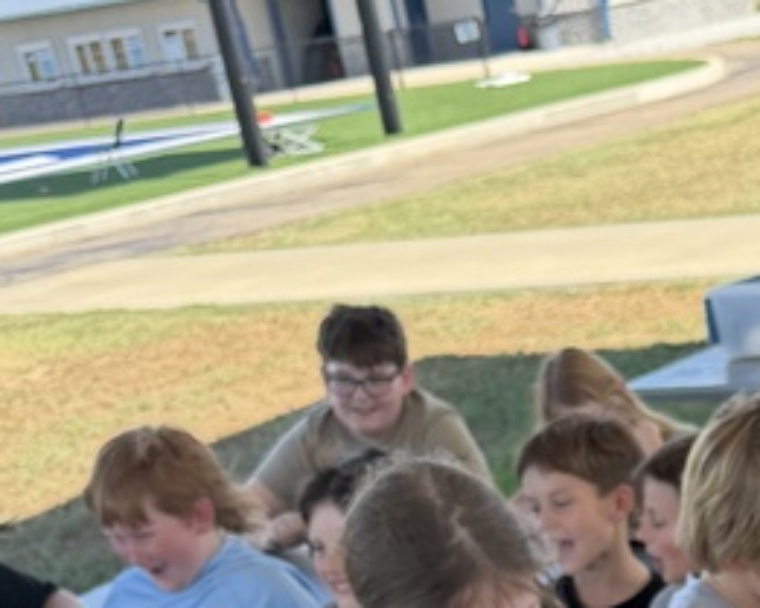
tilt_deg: -27.3
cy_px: 1012
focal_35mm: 92
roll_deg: +7.3
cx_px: 865
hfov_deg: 19.8
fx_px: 2070
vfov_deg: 15.0
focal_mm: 6.76
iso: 100
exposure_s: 1/1314
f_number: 1.78
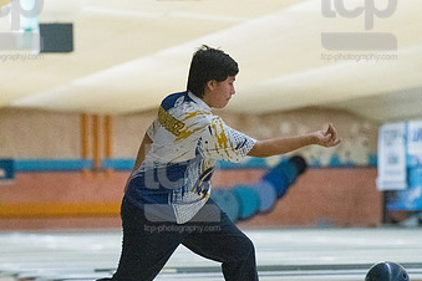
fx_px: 3106
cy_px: 188
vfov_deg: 5.2
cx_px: 183
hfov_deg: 7.8
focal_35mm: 265
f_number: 4
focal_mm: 155
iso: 10000
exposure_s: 1/1000
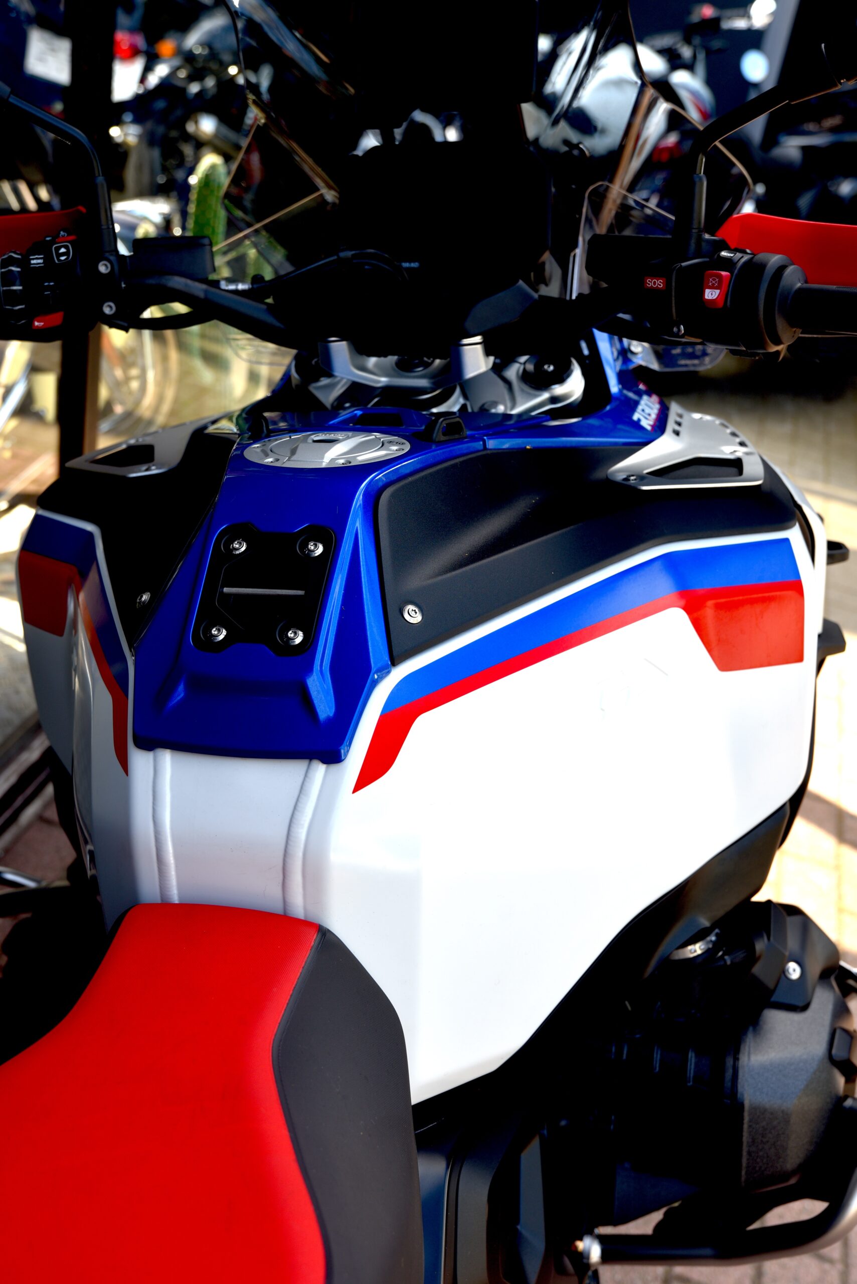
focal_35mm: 42
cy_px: 642
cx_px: 428
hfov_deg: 31.9
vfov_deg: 46.4
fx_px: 1498
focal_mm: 42
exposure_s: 1/100
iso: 100
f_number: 5
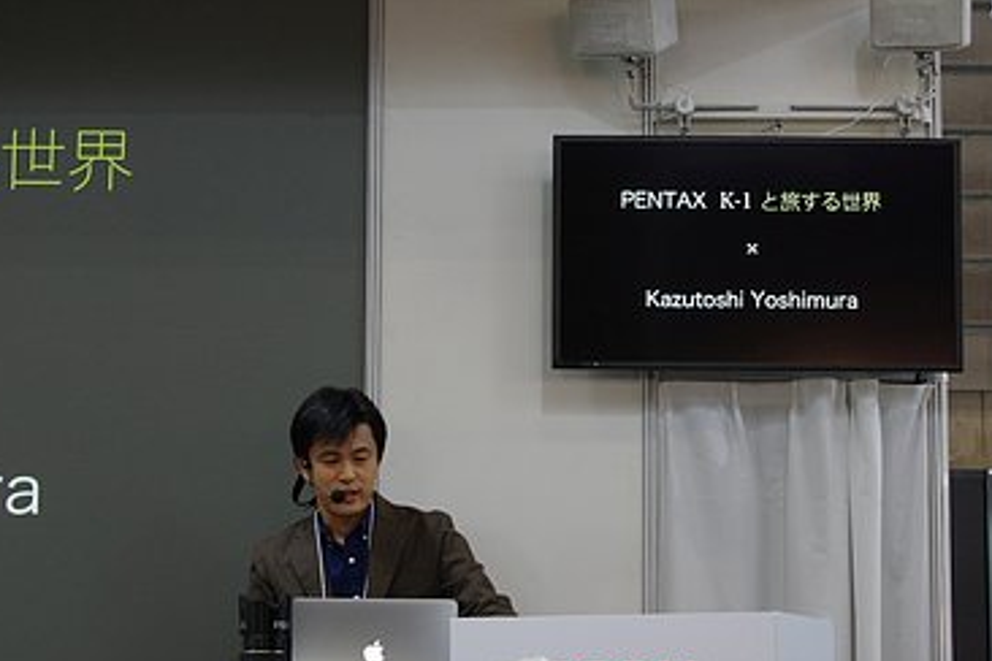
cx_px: 436
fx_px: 2314
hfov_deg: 24.2
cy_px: 459
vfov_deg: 16.2
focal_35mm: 84
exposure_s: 1/60
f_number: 4
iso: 800
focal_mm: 40
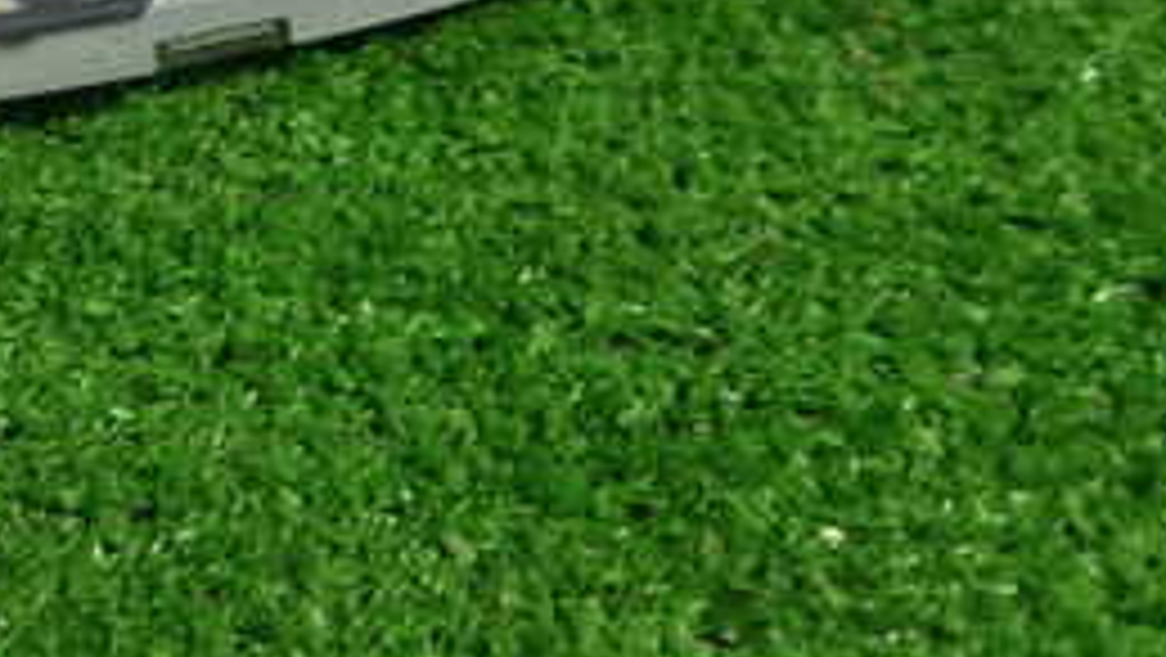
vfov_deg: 17.9
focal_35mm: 63
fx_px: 1949
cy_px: -198
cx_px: 207
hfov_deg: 32.3
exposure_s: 1/40
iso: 200
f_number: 2
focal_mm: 4.5
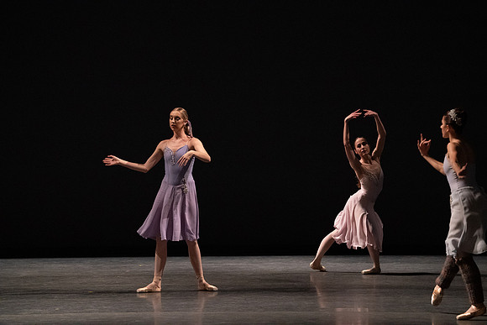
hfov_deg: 10.3
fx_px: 2706
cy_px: 162
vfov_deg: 6.9
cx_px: 244
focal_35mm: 200
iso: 12800
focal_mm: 200
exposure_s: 1/400
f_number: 5.6
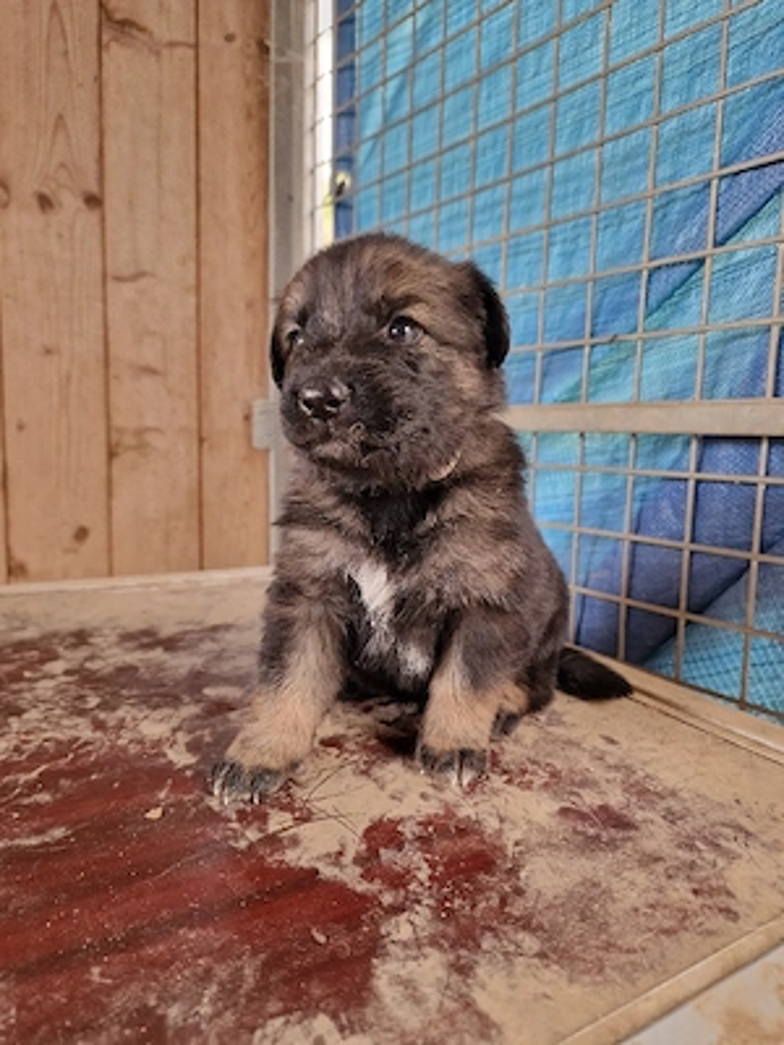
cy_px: 522
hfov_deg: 58.9
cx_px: 392
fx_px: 695
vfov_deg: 73.9
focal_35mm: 23
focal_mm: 6.4
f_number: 1.8
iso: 200
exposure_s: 1/100
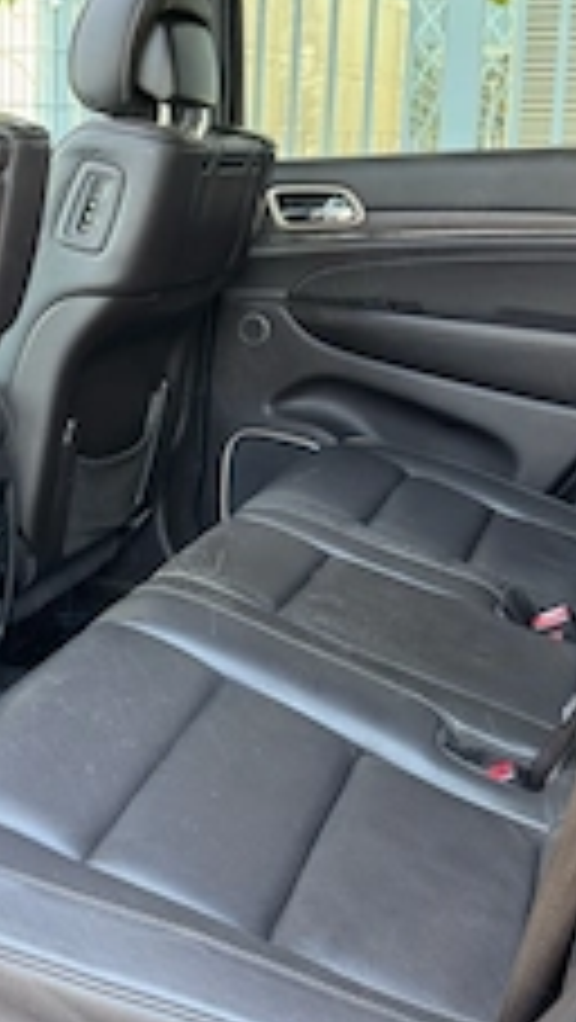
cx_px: 86
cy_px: 347
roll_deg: -0.2
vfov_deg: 44.0
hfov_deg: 25.4
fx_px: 1247
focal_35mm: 46
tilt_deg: -9.8
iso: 200
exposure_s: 1/114
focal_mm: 6.76
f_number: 1.78
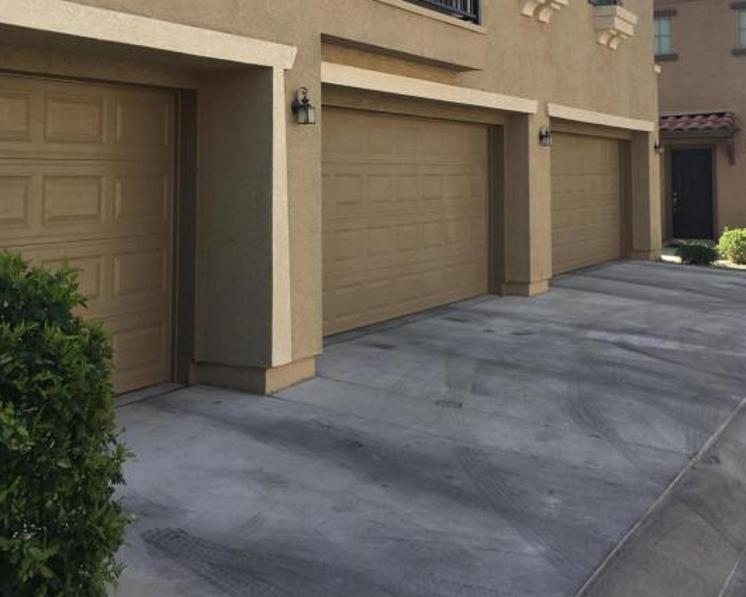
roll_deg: +0.3
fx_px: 905
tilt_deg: +2.2
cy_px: 134
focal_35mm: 41
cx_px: 370
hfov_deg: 44.8
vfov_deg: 35.5
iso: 25
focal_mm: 4.15
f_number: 2.2
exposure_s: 1/646
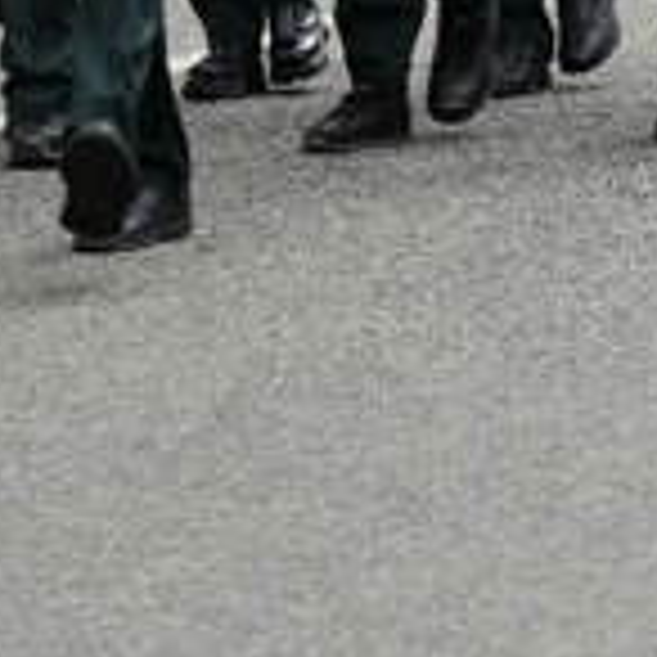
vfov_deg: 3.5
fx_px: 10848
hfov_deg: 3.5
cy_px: -441
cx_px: 572
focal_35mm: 505
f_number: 5.6
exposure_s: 1/125
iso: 100
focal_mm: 77
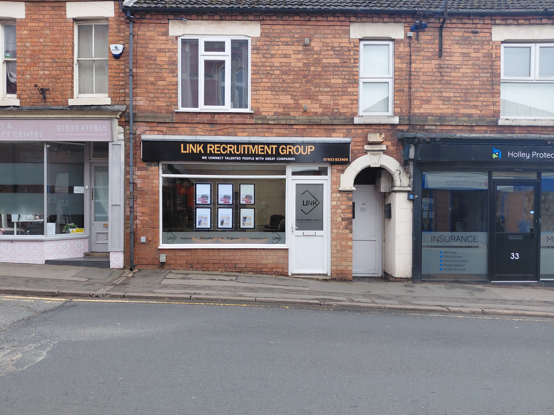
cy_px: 208
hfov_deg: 69.4
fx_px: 400
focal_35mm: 25
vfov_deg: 54.9
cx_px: 277
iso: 50
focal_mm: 4.69
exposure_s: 1/515
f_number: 1.8
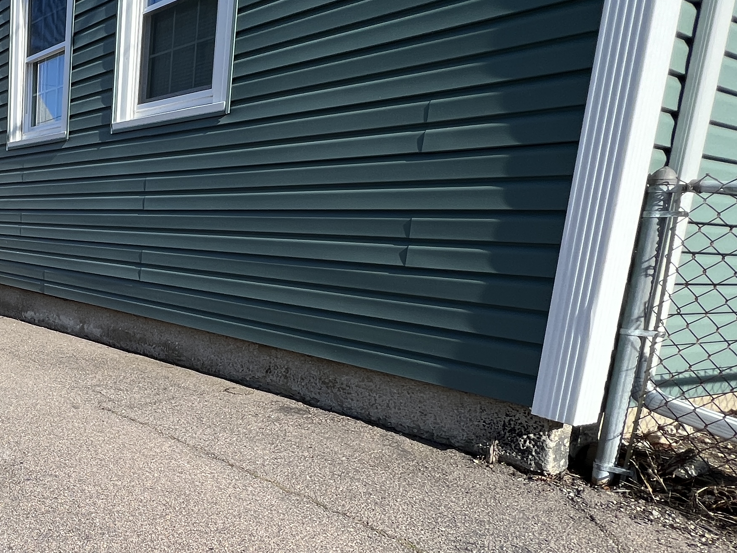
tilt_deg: -11.6
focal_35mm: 30
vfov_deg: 46.4
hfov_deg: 50.6
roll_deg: -2.5
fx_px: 639
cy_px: 348
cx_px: 30
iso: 32
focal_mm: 1.57
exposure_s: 1/1167
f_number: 1.8
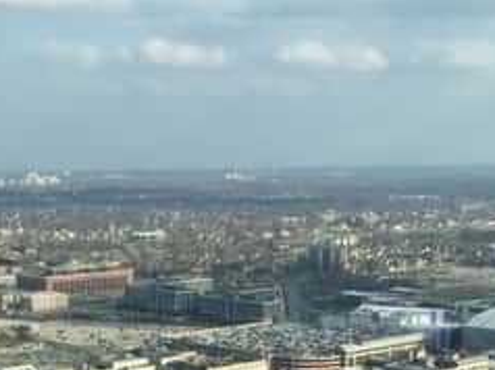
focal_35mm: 78
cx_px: 156
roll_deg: +2.1
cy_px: 395
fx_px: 1114
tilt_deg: -11.2
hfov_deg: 24.9
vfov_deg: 18.2
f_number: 2.2
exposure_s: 1/777
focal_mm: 4.15
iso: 25
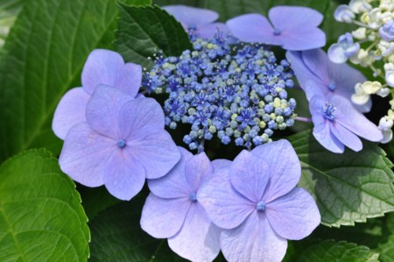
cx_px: 197
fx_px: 656
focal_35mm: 60
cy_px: 131
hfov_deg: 33.4
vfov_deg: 22.6
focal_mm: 40
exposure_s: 1/200
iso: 200
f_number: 7.1
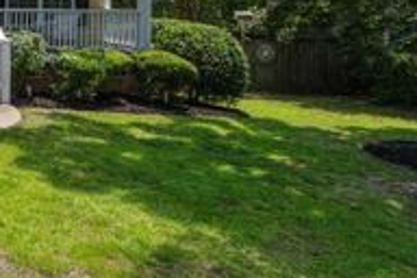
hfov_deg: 35.2
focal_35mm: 39
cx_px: -117
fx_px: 452
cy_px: 3
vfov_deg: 31.7
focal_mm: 10
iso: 250
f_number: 8
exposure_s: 1/500
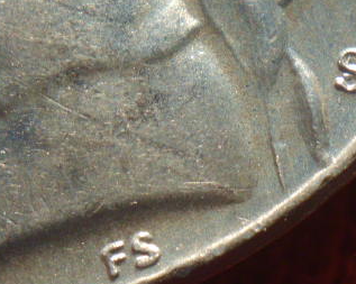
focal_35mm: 207
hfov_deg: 9.3
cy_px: 76
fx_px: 2179
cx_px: 347
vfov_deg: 7.5
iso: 140
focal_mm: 17.4
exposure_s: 1/1.43
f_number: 4.9
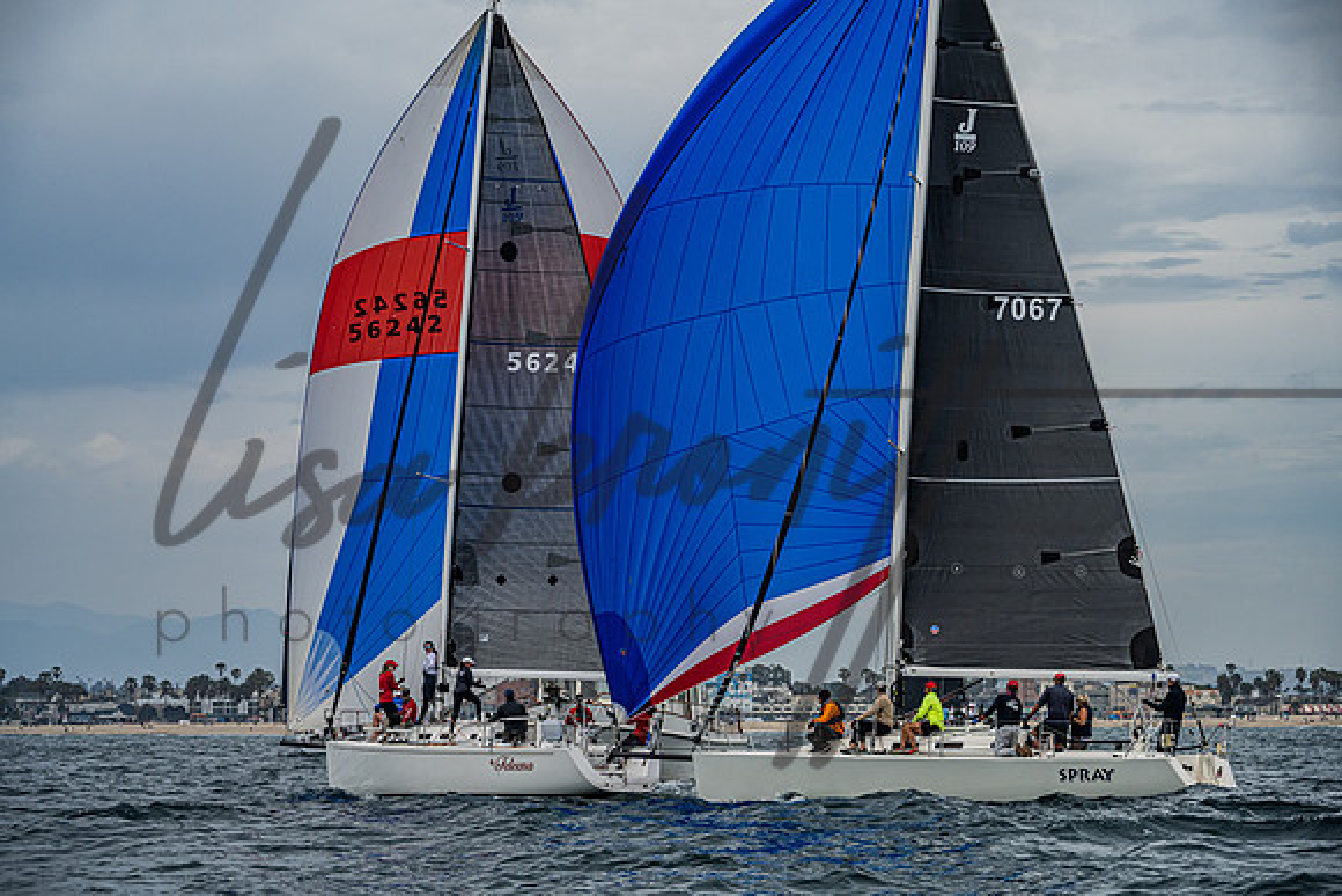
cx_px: 671
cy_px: 448
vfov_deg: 11.9
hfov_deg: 17.7
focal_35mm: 115
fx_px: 4299
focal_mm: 115
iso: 400
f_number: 8
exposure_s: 1/2500
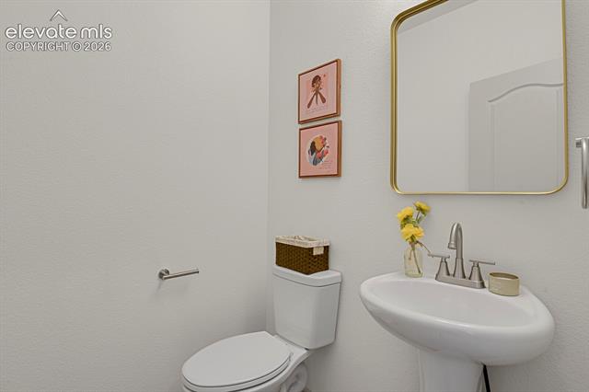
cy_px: 196
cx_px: 294
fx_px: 278
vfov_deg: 70.4
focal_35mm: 17
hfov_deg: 93.3
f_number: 8
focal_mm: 17
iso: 250
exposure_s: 3
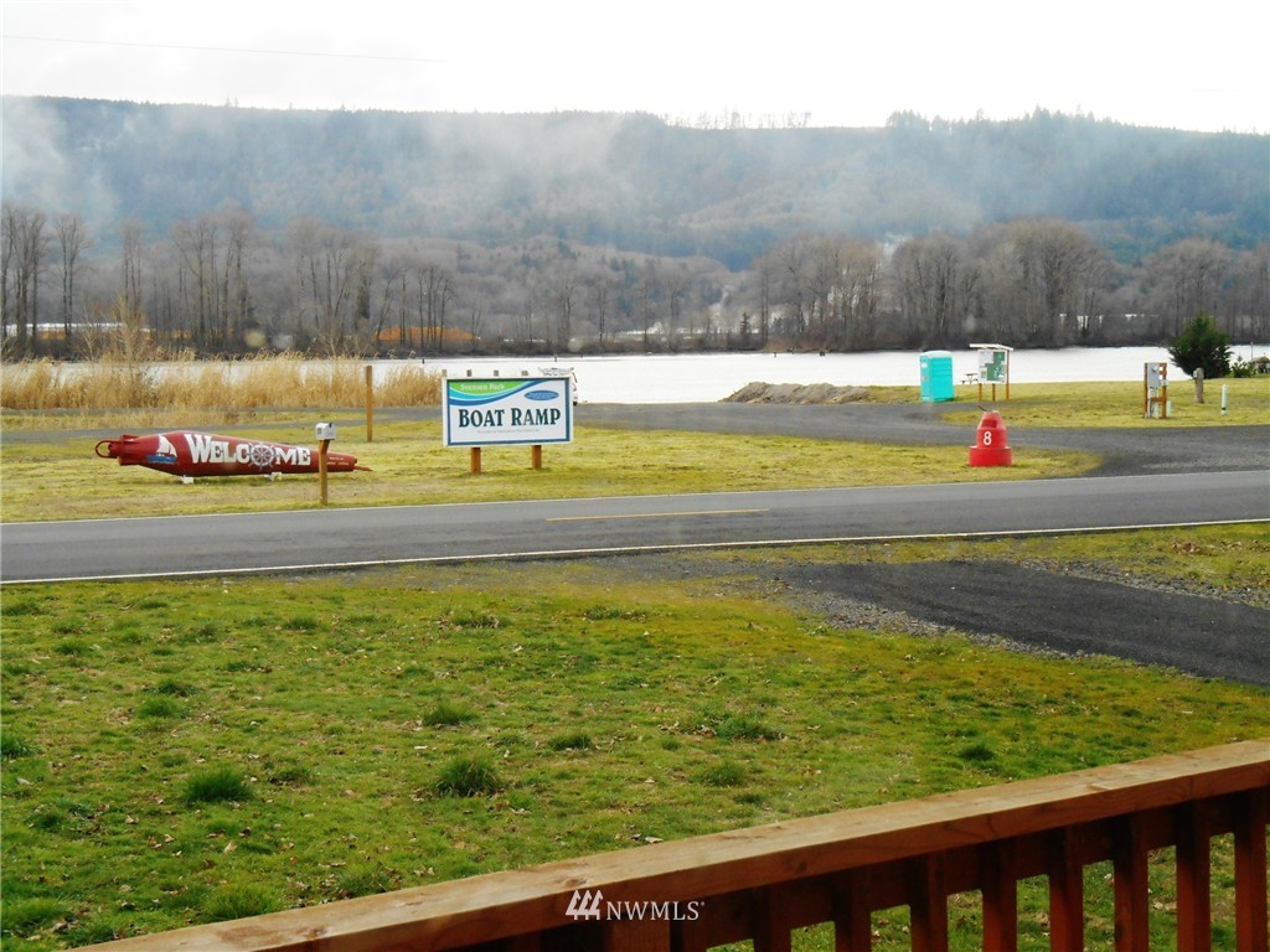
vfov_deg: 24.0
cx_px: 635
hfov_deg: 31.7
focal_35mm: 61
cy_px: 476
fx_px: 2238
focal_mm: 10.9
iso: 160
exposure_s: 1/250
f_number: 4.4
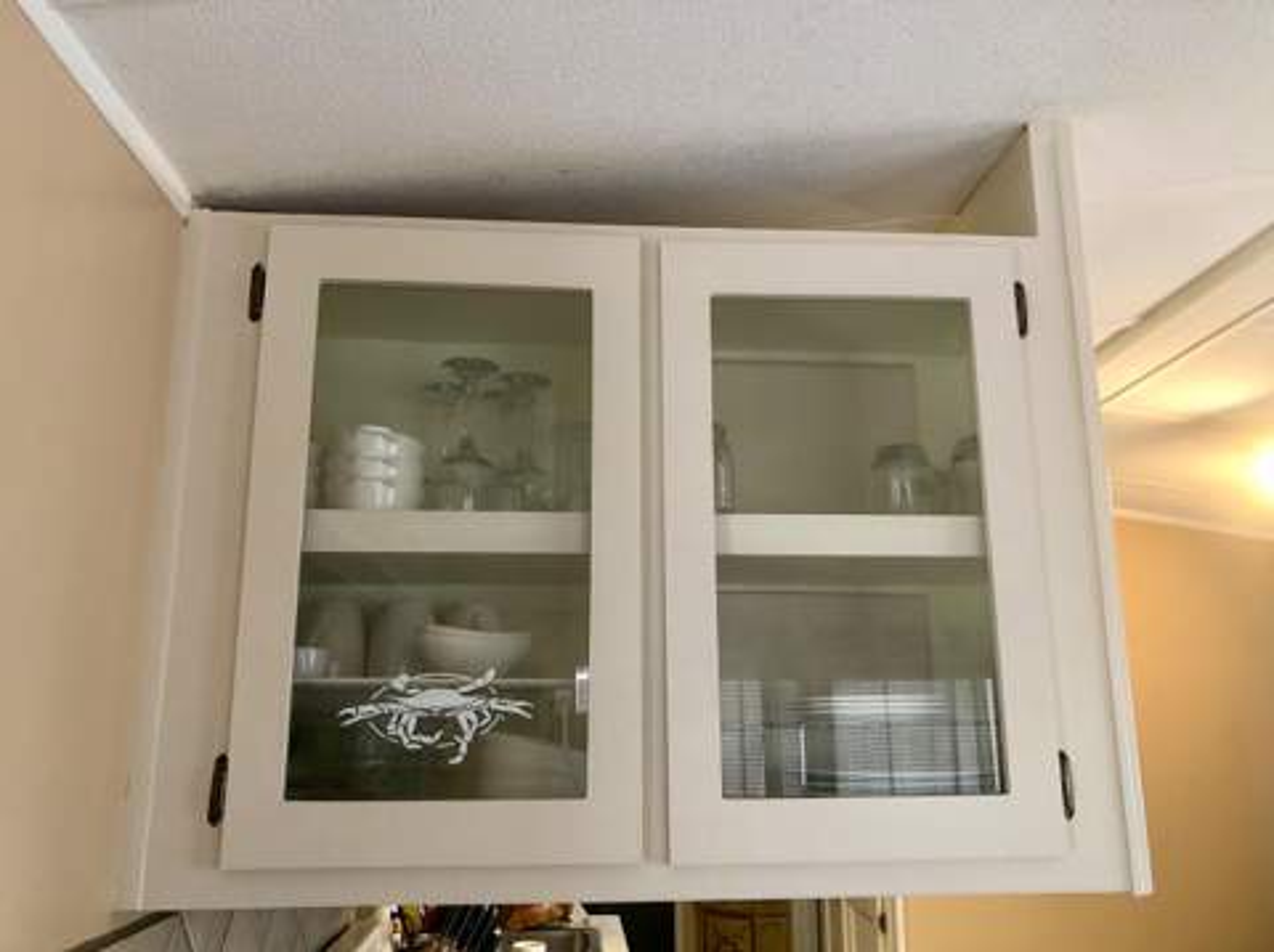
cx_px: 637
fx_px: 1029
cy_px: 476
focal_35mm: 28
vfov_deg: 49.7
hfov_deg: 63.5
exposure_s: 1/30
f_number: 1.8
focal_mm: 3.99
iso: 32
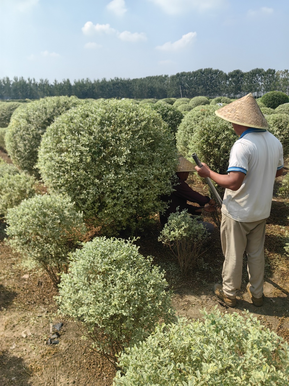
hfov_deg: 51.3
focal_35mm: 27
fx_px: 301
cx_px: 144
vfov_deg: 65.3
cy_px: 193
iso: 50
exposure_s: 1/4132
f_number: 2
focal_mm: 5.75
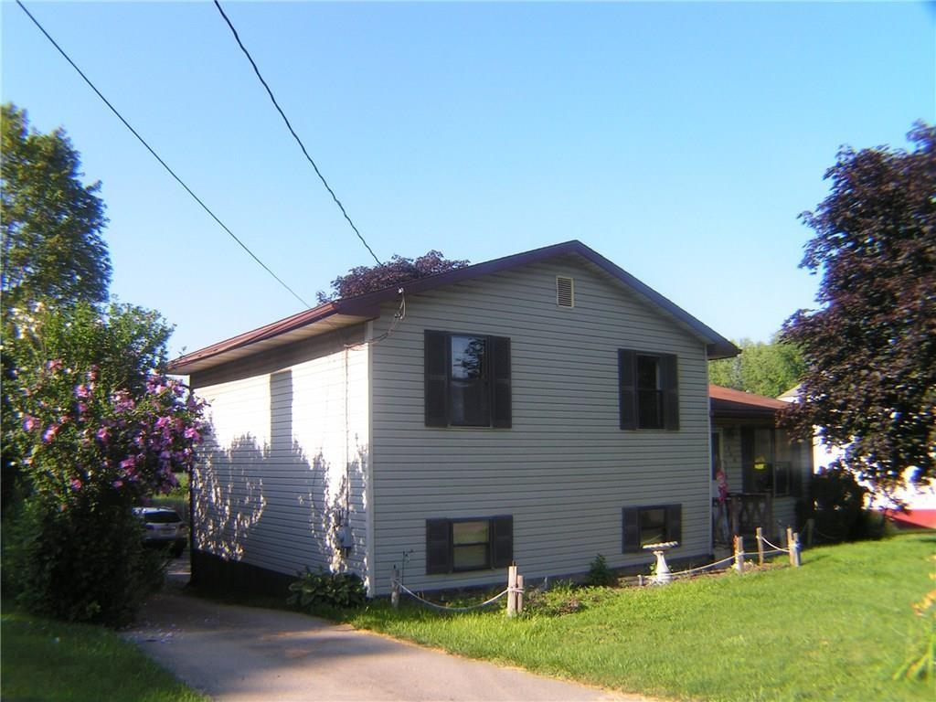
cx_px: 468
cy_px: 351
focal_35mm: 38
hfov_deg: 49.0
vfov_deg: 37.7
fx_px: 1028
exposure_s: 1/160
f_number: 5.6
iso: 50
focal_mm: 6.3
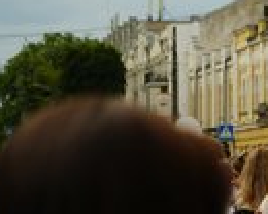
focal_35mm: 202
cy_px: 32
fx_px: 1602
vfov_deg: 7.6
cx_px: 394
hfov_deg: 9.3
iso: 80
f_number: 4.5
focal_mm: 70
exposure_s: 1/80
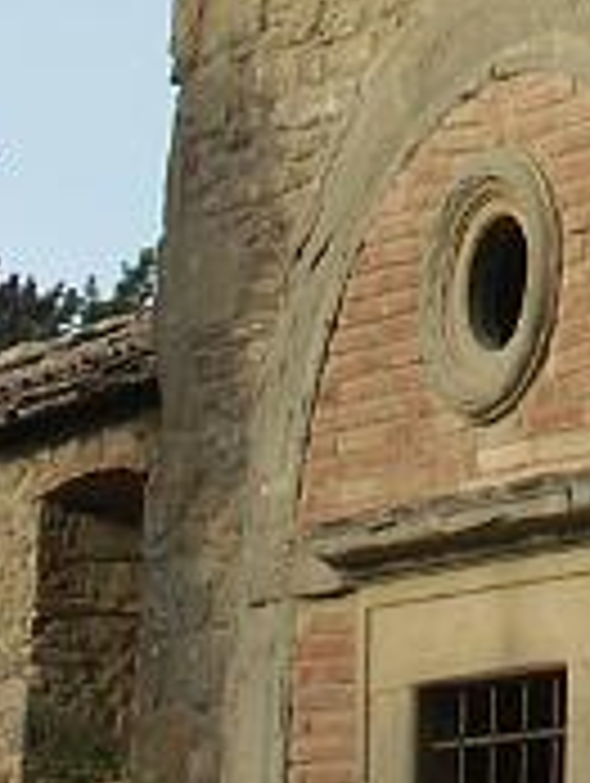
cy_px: -40
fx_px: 4398
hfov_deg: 7.4
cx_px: 1103
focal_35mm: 194
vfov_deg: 10.1
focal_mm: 8.52
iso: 64
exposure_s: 1/200
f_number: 5.6
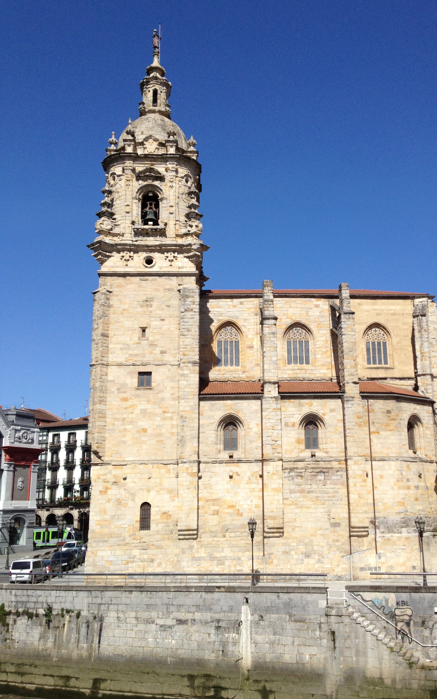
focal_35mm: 38
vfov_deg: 51.5
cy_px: 343
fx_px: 724
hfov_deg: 33.5
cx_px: 258
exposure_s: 1/2513
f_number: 2.4
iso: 64
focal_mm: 4.28
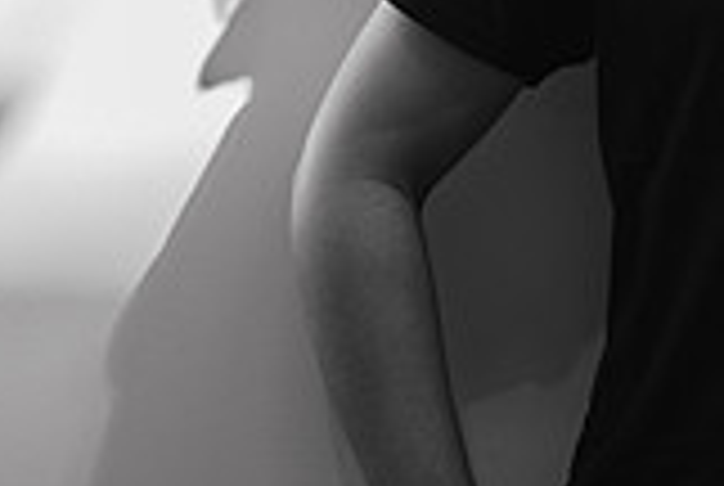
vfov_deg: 6.5
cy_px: -416
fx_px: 4150
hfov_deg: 10.0
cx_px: 542
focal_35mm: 206
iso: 200
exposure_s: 1/400
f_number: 2.8
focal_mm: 50
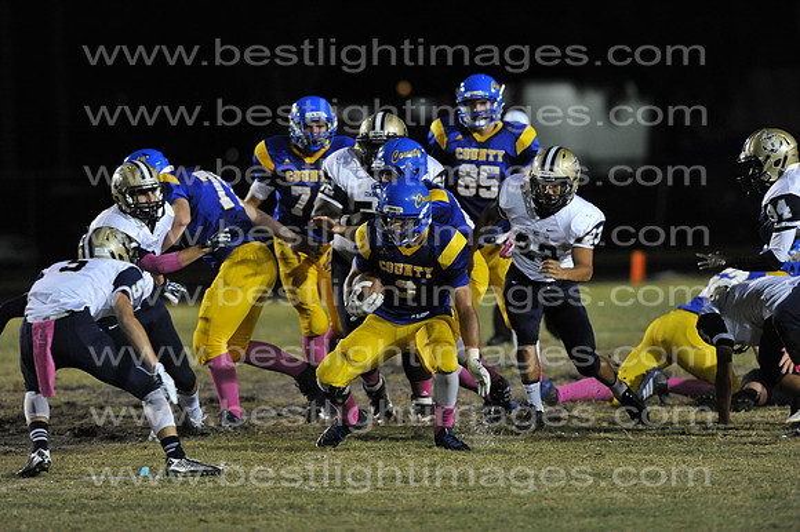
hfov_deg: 6.9
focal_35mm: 300
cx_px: 400
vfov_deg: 4.6
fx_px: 6663
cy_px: 266
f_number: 4
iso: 5000
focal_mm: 300
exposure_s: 1/500
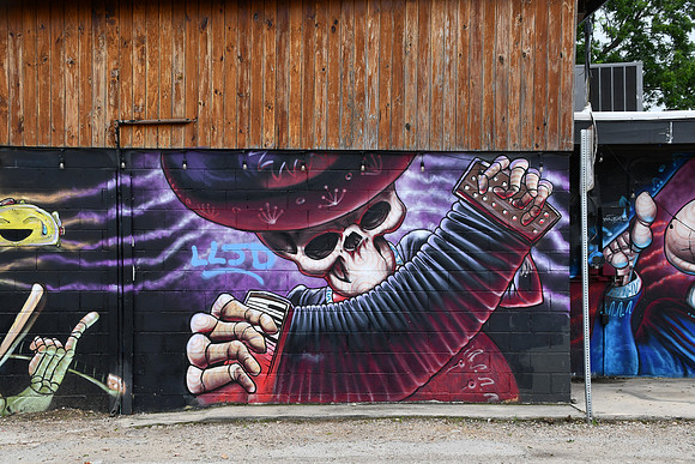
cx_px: 348
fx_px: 888
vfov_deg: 29.3
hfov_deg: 42.7
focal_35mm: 46
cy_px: 232
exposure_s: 1/250
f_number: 8
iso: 180
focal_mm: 31
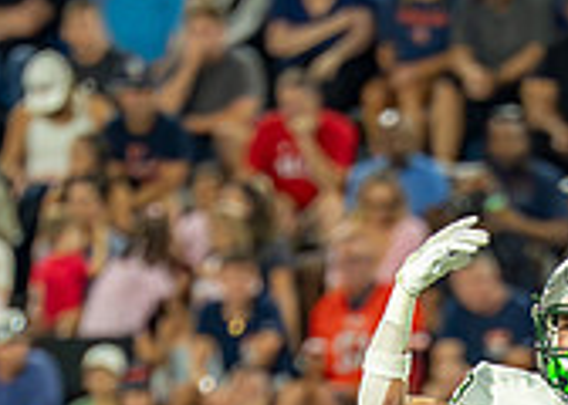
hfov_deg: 1.8
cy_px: 779
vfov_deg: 1.3
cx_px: 556
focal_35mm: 1143
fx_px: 18438
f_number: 2.8
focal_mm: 200
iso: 3200
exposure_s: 1/1600
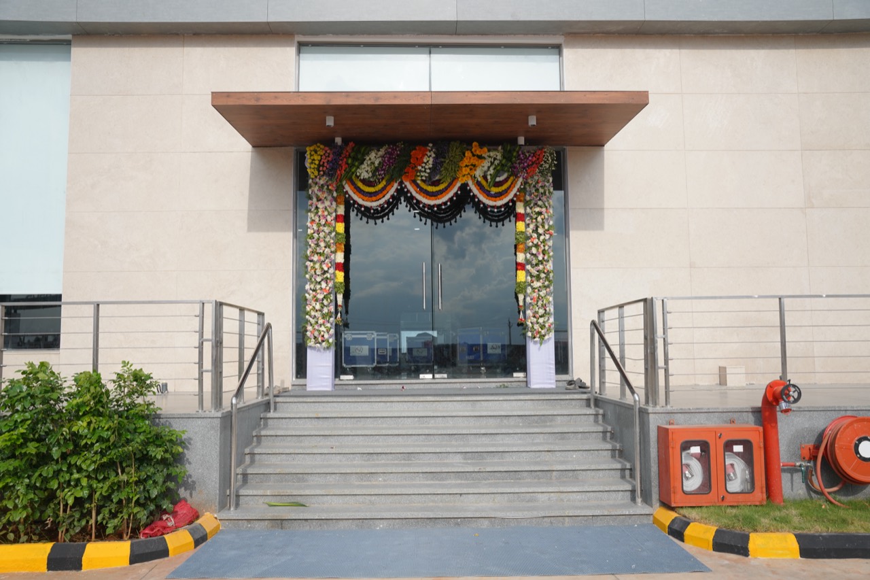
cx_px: 435
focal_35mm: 30
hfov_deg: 62.4
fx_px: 718
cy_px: 290
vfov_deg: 44.0
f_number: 5
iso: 320
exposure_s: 1/1250
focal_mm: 29.7
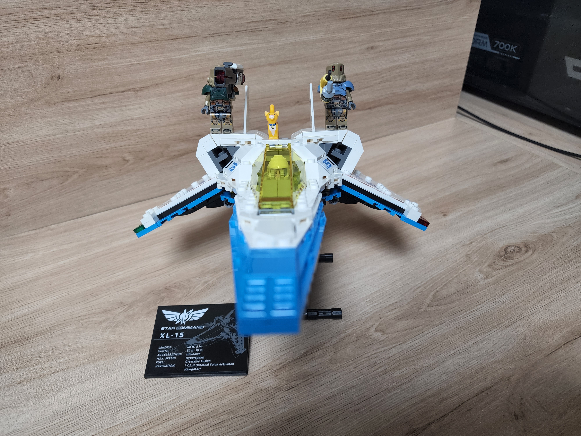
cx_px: 290
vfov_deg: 58.9
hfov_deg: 73.9
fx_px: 386
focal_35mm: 23
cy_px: 218
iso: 160
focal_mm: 6.4
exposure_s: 1/120
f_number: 1.8
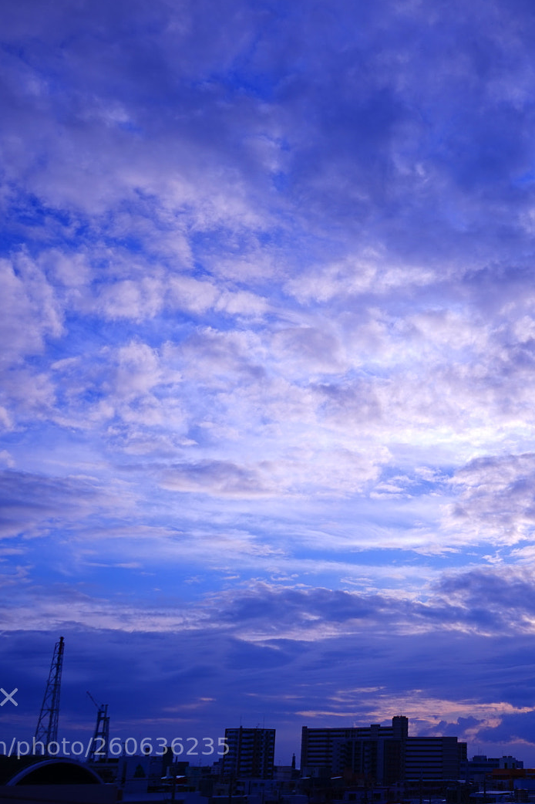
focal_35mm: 43
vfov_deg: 45.4
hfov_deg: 30.3
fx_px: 959
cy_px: 396
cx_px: 443
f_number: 3.5
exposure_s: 1/800
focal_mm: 28
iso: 50
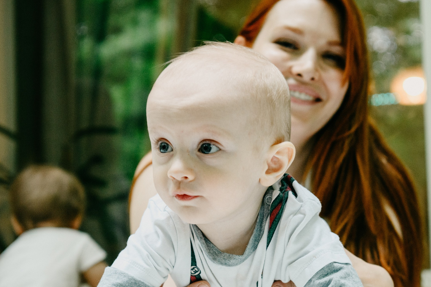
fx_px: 1018
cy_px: 205
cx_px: 291
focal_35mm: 85
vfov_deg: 16.0
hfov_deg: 23.8
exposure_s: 1/250
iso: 640
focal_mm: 46
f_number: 3.5
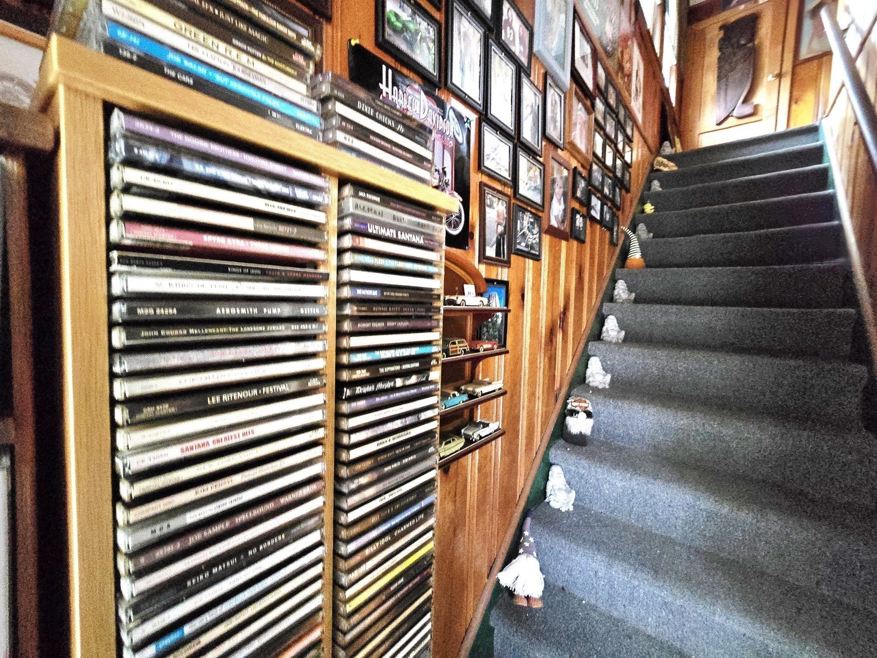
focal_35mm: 13
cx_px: 438
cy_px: 329
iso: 1600
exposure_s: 1/60.2
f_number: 2.2
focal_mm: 2.2
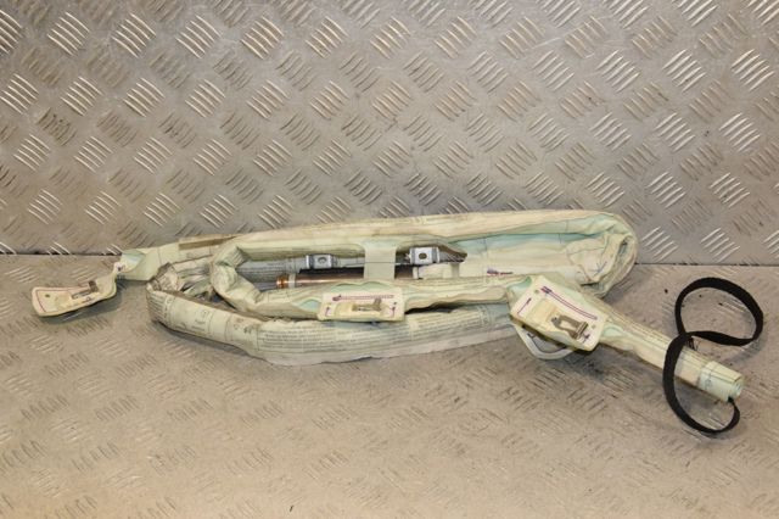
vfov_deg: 26.5
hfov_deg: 38.9
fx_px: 1103
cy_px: 260
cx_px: 390
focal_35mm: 51
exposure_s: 1/200
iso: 1600
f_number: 8
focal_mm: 34
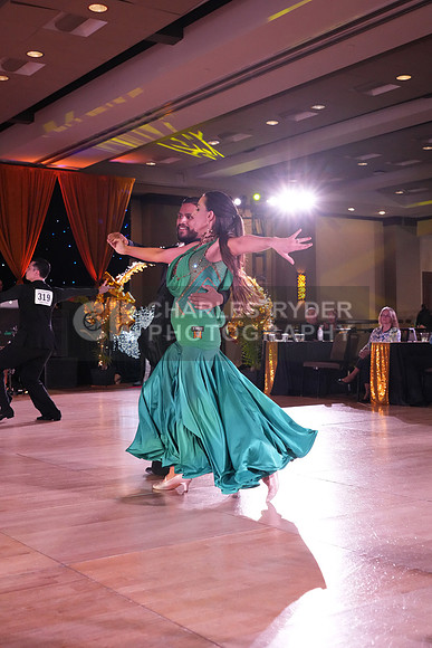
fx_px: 773
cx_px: 216
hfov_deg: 31.2
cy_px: 324
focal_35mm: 43
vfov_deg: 45.4
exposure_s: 1/400
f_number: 5
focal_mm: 43
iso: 6400
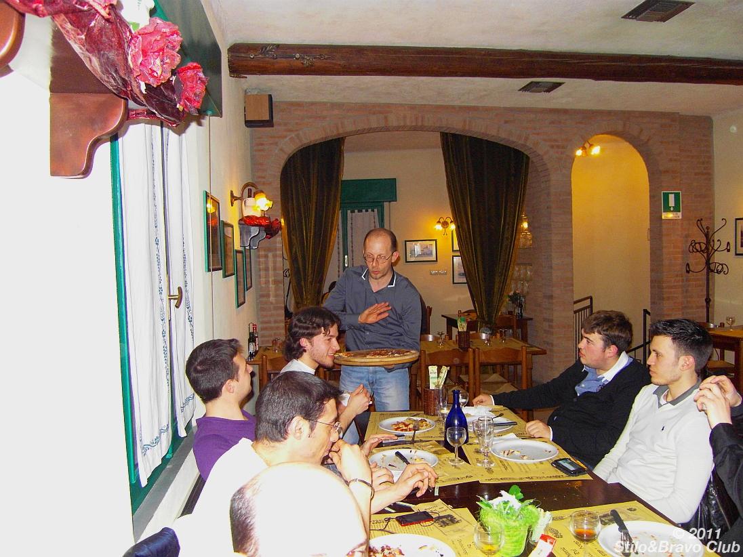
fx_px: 601
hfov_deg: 63.4
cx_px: 372
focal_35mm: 28
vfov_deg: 49.7
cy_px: 278
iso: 320
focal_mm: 6
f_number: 2.8
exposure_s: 1/40
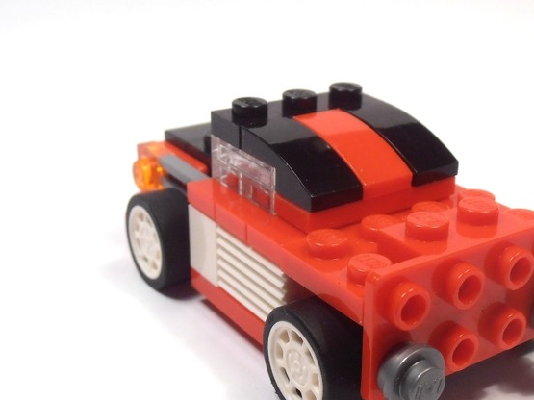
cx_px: 327
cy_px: 247
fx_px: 925
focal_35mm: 60
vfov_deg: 24.3
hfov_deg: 32.1
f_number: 3.9
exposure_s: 1/60
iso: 80
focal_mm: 6.61
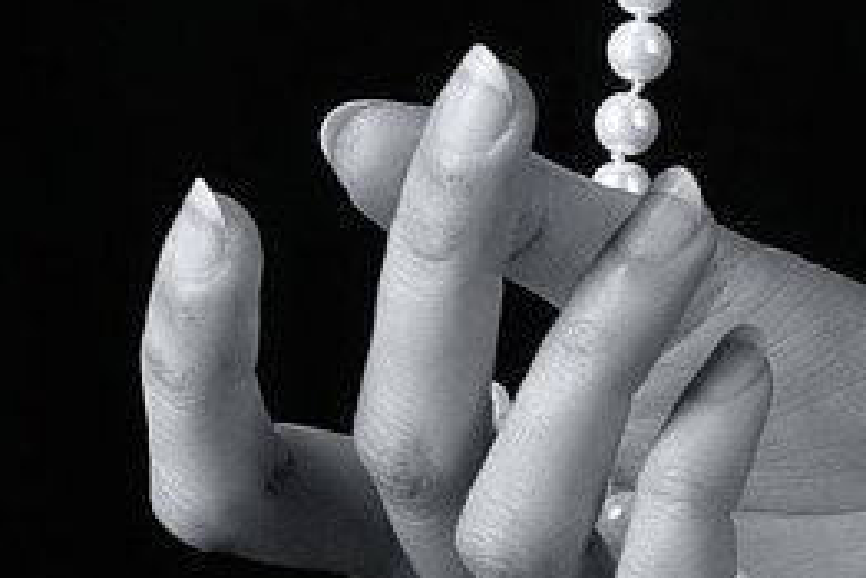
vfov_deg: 3.4
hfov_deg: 5.1
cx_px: 628
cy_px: -175
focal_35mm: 403
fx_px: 9699
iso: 200
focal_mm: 66
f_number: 14
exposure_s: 1/160
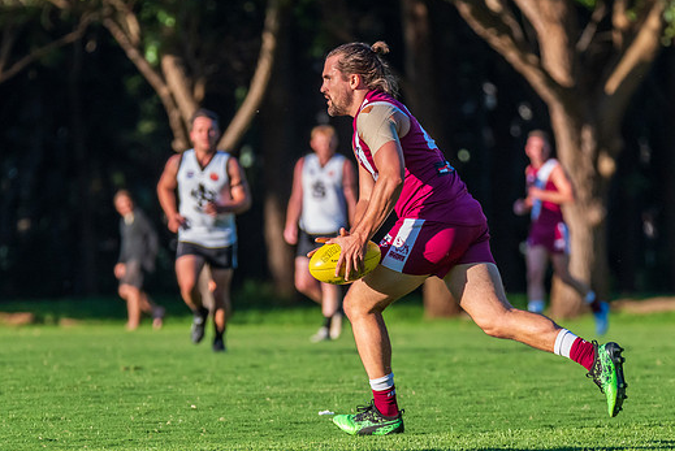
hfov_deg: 4.4
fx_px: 8876
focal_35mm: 473
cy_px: 264
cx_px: 335
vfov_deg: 2.9
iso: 1000
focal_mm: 320
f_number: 6.3
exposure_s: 1/2500
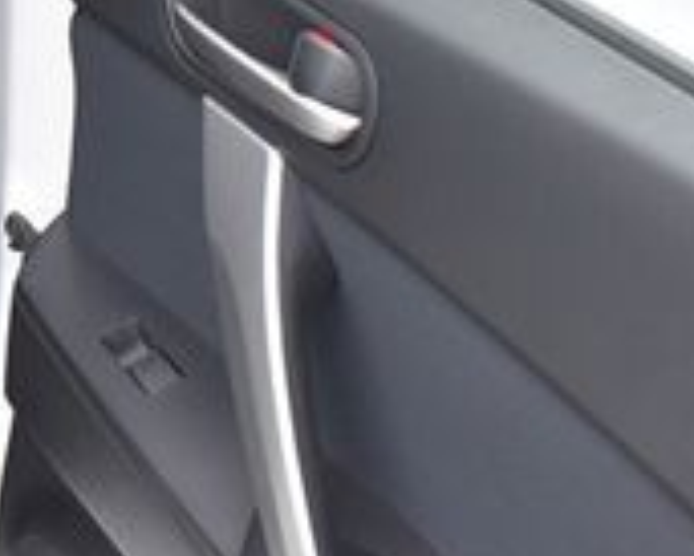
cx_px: -187
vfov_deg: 15.4
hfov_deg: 18.8
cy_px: -185
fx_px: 1952
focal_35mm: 95
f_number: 5.6
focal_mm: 18
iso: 400
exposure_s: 1/250
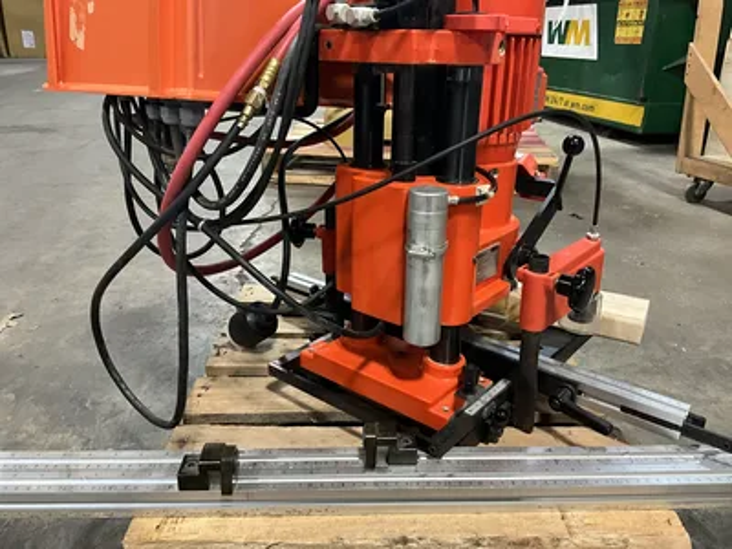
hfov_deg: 61.7
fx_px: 613
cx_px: 366
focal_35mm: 29
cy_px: 274
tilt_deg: -22.1
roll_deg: -0.6
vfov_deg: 48.2
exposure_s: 1/46
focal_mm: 3
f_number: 1.8
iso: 320
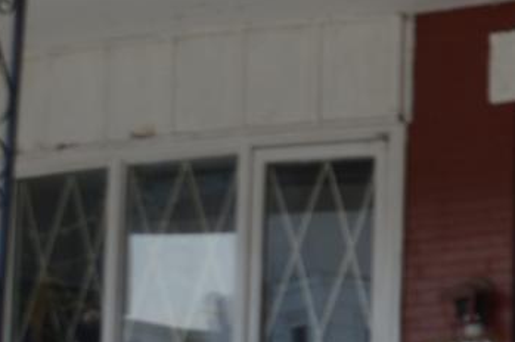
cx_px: 1291
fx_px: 3401
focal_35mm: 238
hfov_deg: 7.9
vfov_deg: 5.8
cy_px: 195
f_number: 7.1
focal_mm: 27
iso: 100
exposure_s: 1/200
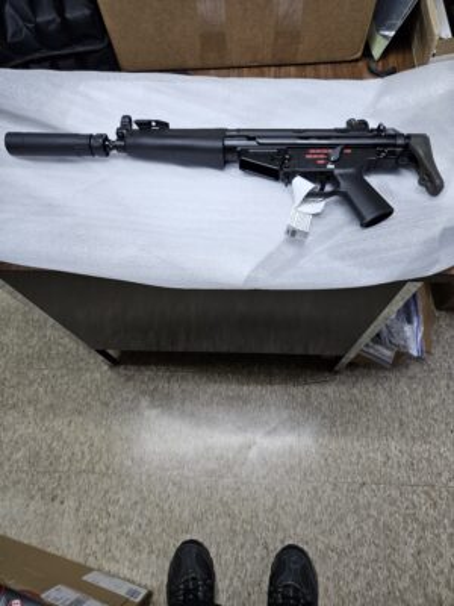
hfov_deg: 58.9
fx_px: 402
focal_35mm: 23
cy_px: 303
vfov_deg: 73.9
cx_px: 227
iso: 160
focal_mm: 5.4
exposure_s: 1/180
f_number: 1.8
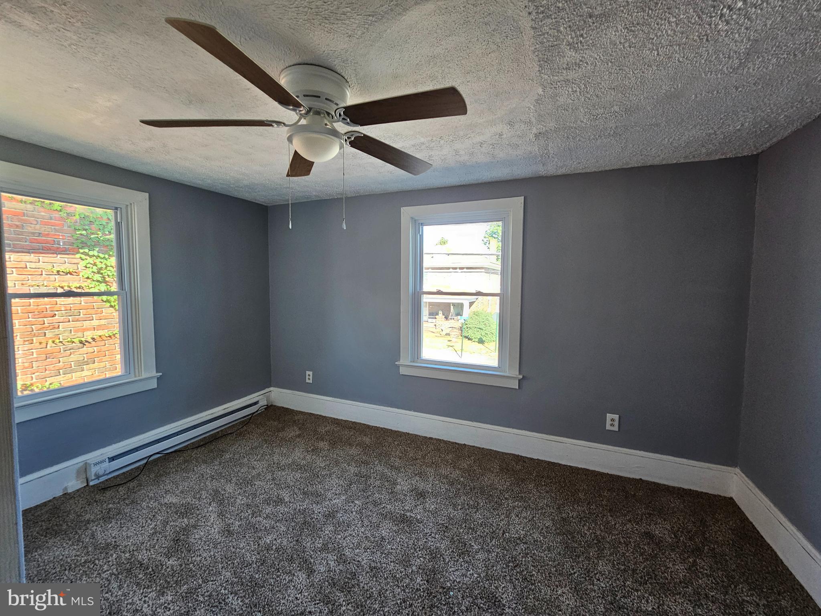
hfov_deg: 106.2
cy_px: 308
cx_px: 410
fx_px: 308
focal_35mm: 13
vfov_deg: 89.9
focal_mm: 2.2
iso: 160
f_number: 2.2
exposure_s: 1/60
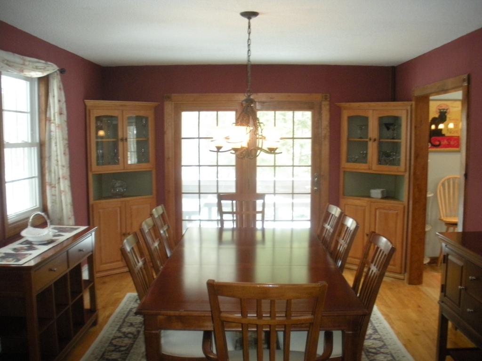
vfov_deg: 40.7
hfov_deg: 52.6
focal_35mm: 35
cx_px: 241
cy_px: 180
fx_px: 487
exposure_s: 1/30
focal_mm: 6.3
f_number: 3.5
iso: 400
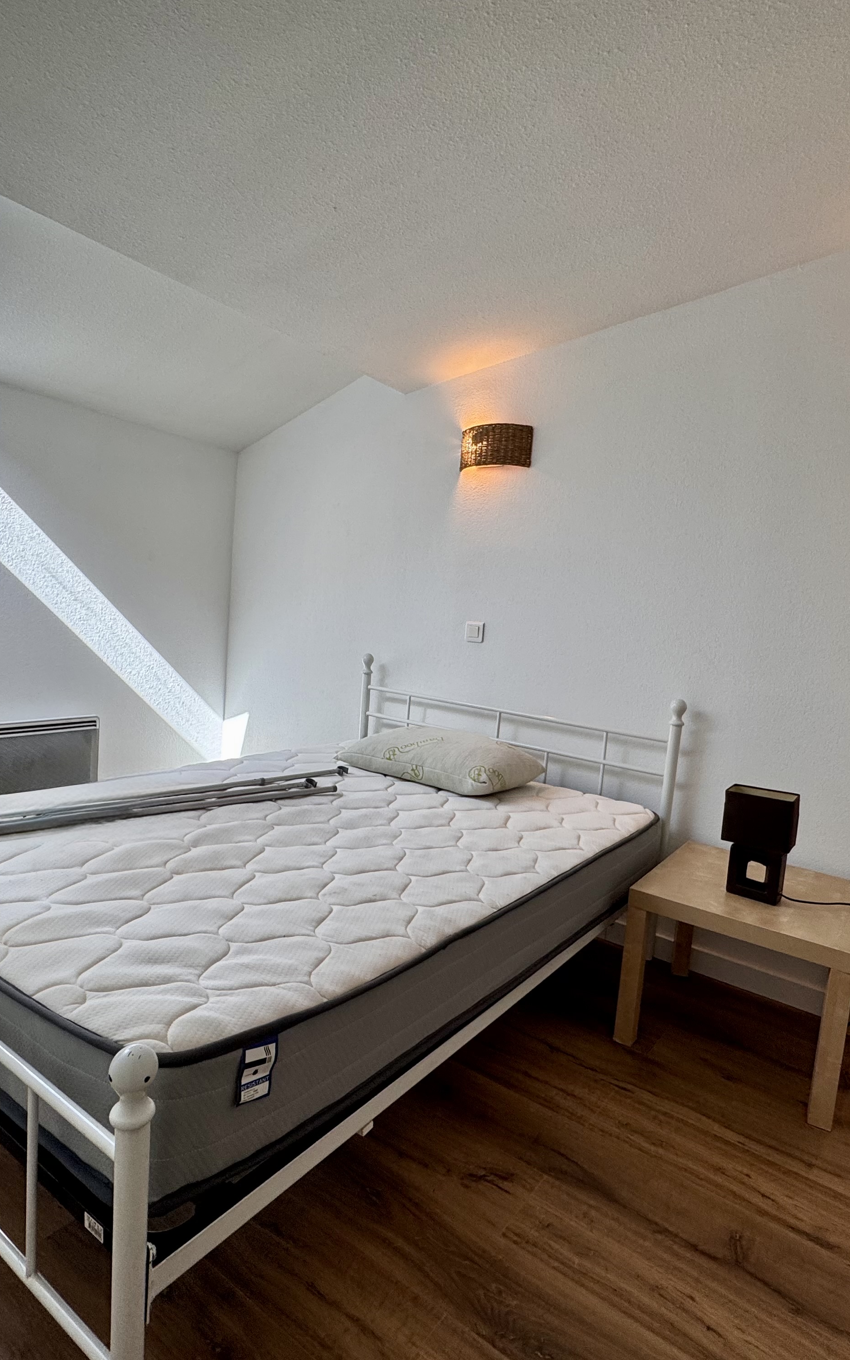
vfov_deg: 85.1
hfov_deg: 59.6
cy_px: 681
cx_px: 452
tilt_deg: -4.5
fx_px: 741
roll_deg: -4.4
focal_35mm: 20
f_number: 2.2
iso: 64
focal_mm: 2.22
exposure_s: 1/100
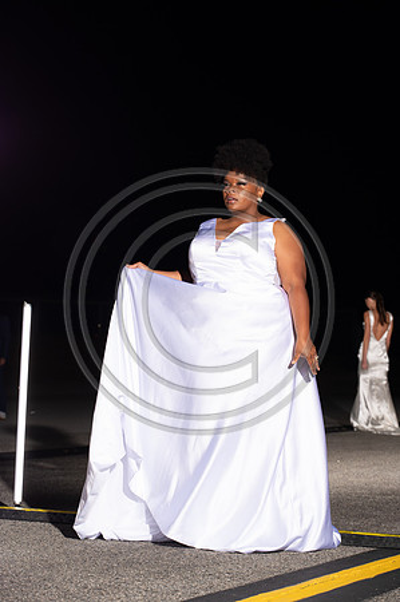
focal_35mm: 98
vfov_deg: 20.8
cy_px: 301
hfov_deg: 13.9
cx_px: 200
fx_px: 1637
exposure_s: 1/200
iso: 1000
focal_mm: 98
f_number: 6.3
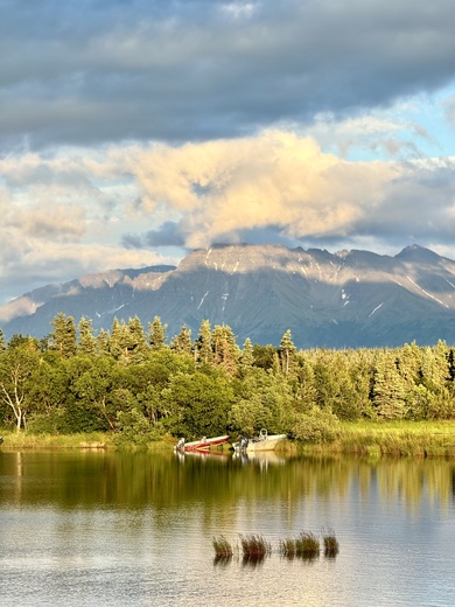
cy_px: 304
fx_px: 2103
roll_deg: +0.3
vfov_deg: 16.4
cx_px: 228
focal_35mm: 120
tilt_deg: +1.8
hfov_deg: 12.3
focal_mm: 15.66
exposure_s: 1/261
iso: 50
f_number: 2.8
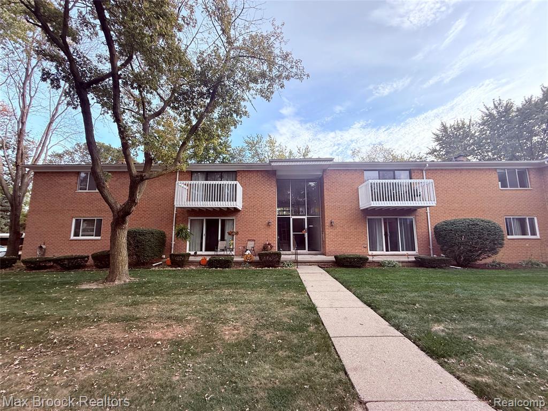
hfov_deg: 102.1
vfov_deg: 85.7
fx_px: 222
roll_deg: -0.1
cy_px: 206
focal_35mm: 14
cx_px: 274
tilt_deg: +7.9
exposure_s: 1/269
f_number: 2.2
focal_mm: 2.22
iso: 64
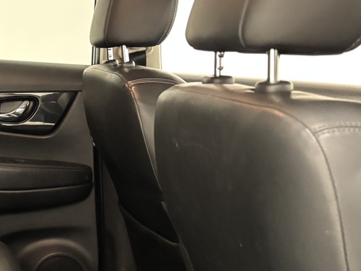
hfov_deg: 25.8
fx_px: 719
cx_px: -51
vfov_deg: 20.8
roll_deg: -1.1
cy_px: 250
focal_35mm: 69
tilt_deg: -16.5
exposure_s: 1/17
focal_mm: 5.96
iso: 2000
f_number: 1.6
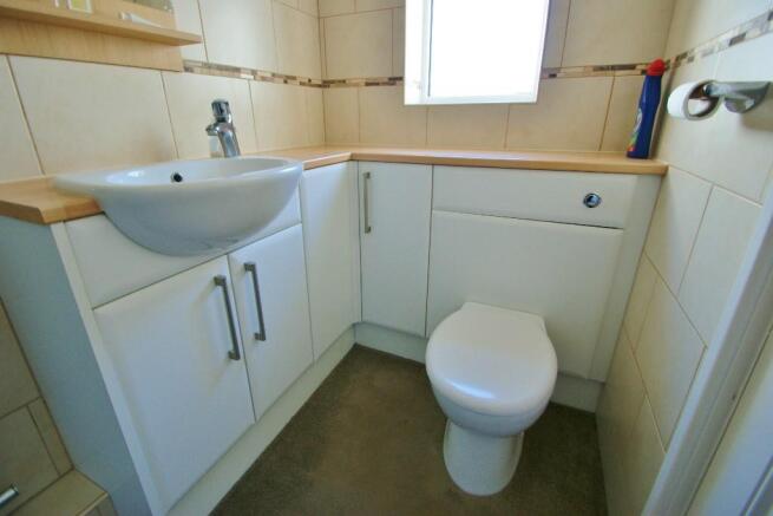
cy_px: 258
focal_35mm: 15
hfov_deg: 100.4
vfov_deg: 77.4
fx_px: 322
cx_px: 386
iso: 160
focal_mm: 10
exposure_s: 1/30
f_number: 3.5
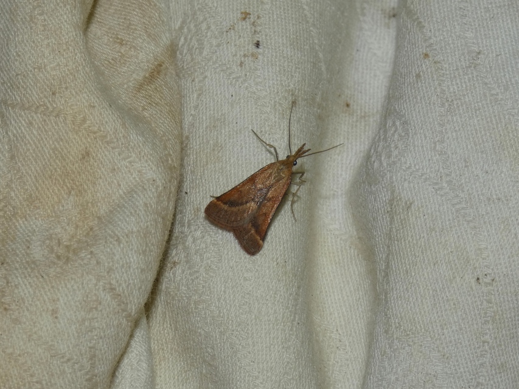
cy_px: 194
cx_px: 260
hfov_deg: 15.8
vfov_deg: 11.9
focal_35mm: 125
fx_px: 1874
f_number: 5.2
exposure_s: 1/60
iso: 80
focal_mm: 22.4
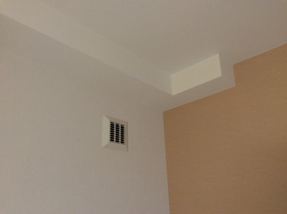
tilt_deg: +19.5
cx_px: 144
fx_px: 265
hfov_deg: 56.9
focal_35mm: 32
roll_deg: +1.2
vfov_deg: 44.0
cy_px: 107
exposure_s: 1/24
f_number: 2.4
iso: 125
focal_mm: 3.3
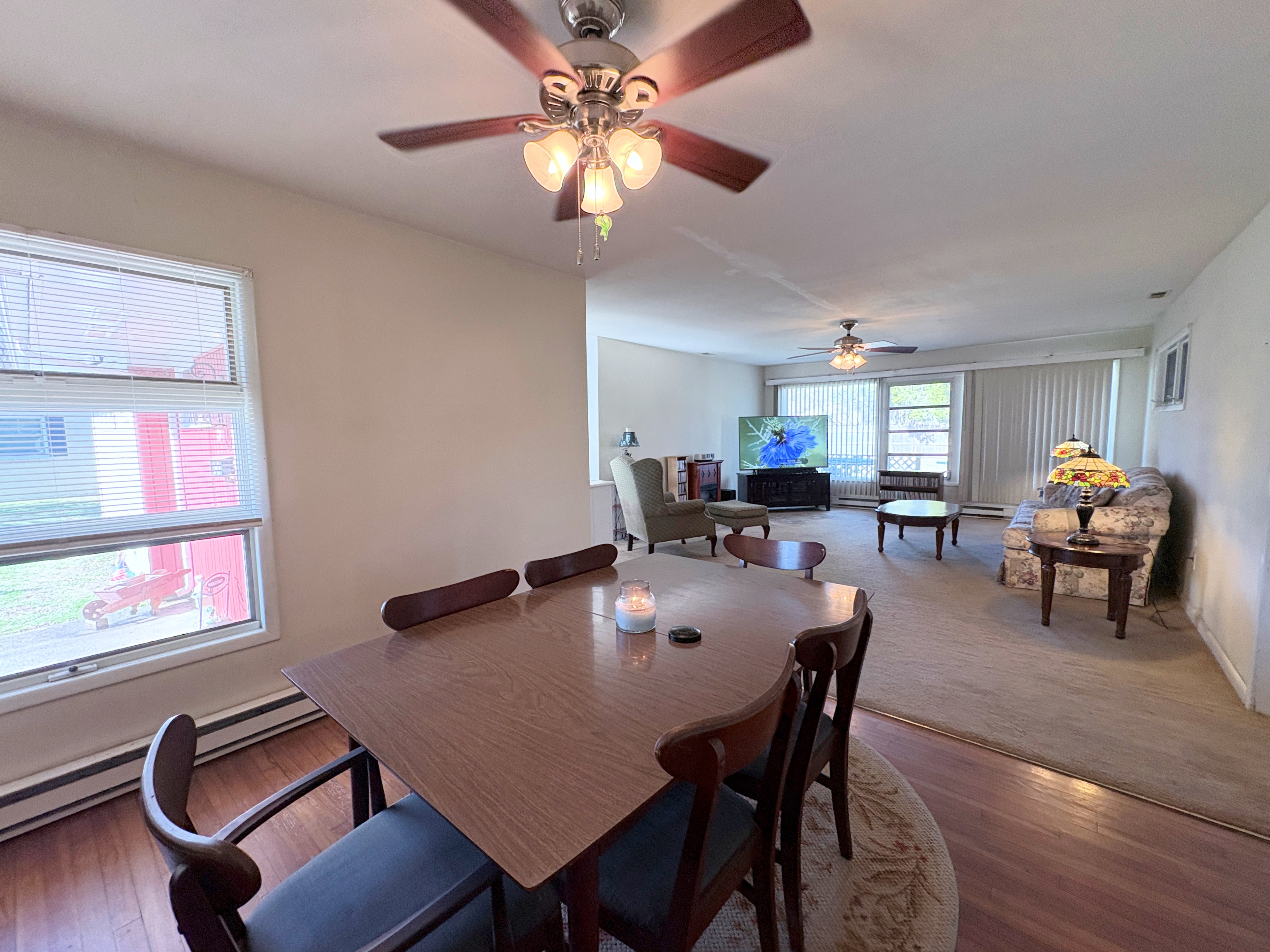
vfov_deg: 85.7
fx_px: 514
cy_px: 476
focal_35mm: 14
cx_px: 635
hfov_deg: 102.1
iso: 320
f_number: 2.2
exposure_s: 1/120
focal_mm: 2.22
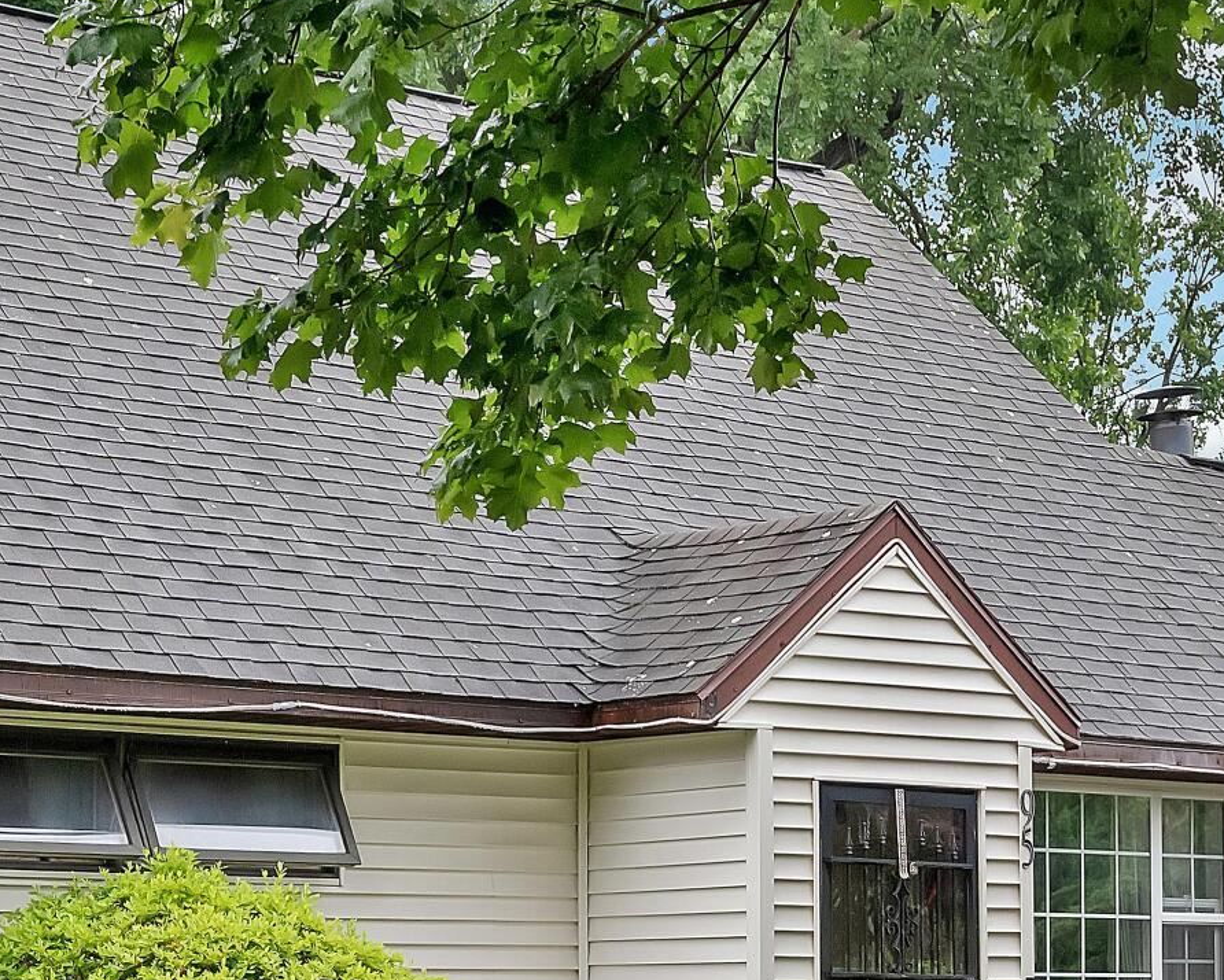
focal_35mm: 101
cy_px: 699
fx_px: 3660
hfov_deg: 18.9
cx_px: 443
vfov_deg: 15.2
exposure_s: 1/125
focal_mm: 32
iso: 1250
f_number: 9
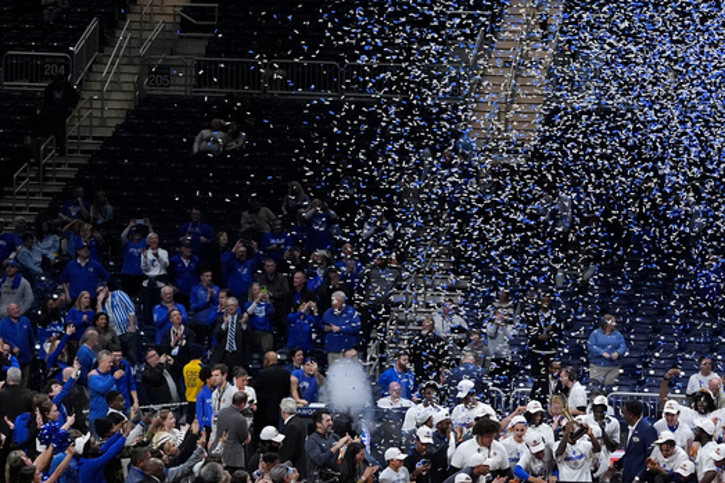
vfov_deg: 10.0
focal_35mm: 137
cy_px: 244
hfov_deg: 14.8
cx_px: 635
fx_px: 2757
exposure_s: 1/2000
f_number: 2.8
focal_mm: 70
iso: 4000
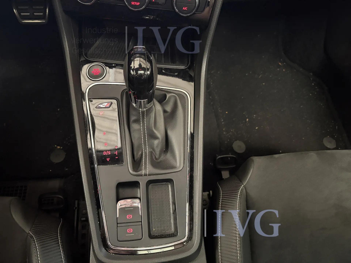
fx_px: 264
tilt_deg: -60.0
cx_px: 176
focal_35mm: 26
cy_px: 132
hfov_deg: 67.3
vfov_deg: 53.1
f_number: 1.6
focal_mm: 5.96
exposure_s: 1/28
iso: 800
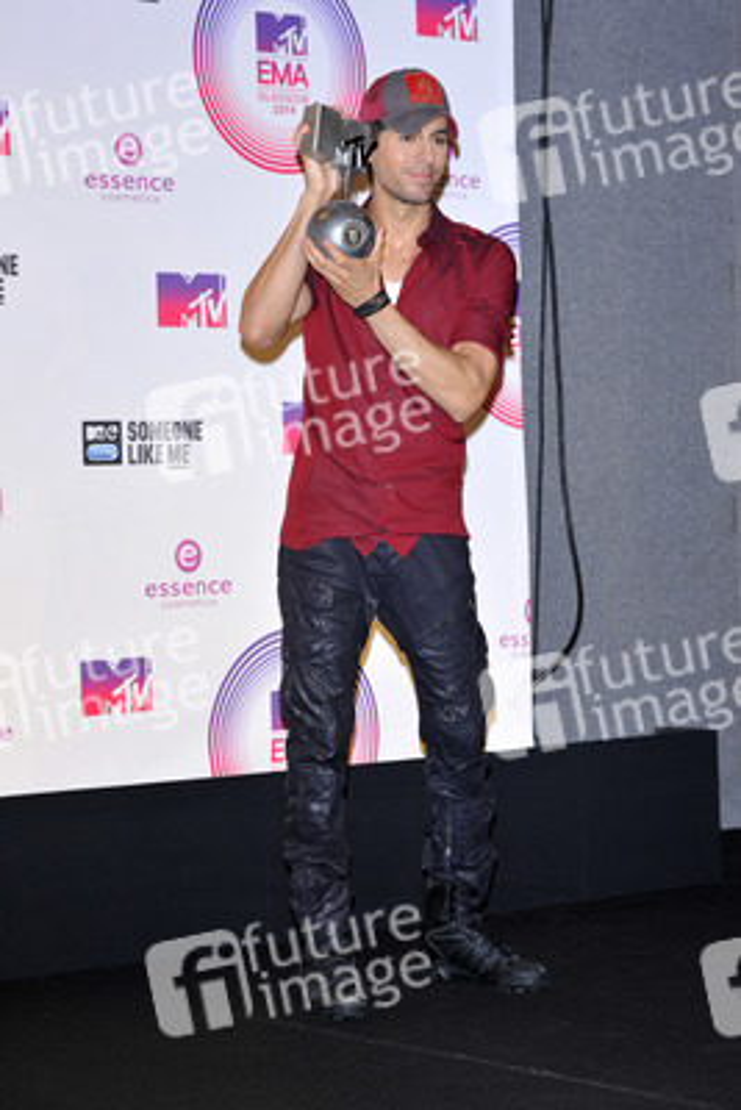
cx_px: 370
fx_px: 3085
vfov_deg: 20.4
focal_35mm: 100
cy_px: 555
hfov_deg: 13.7
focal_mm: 100
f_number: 7.1
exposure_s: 1/250
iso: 800
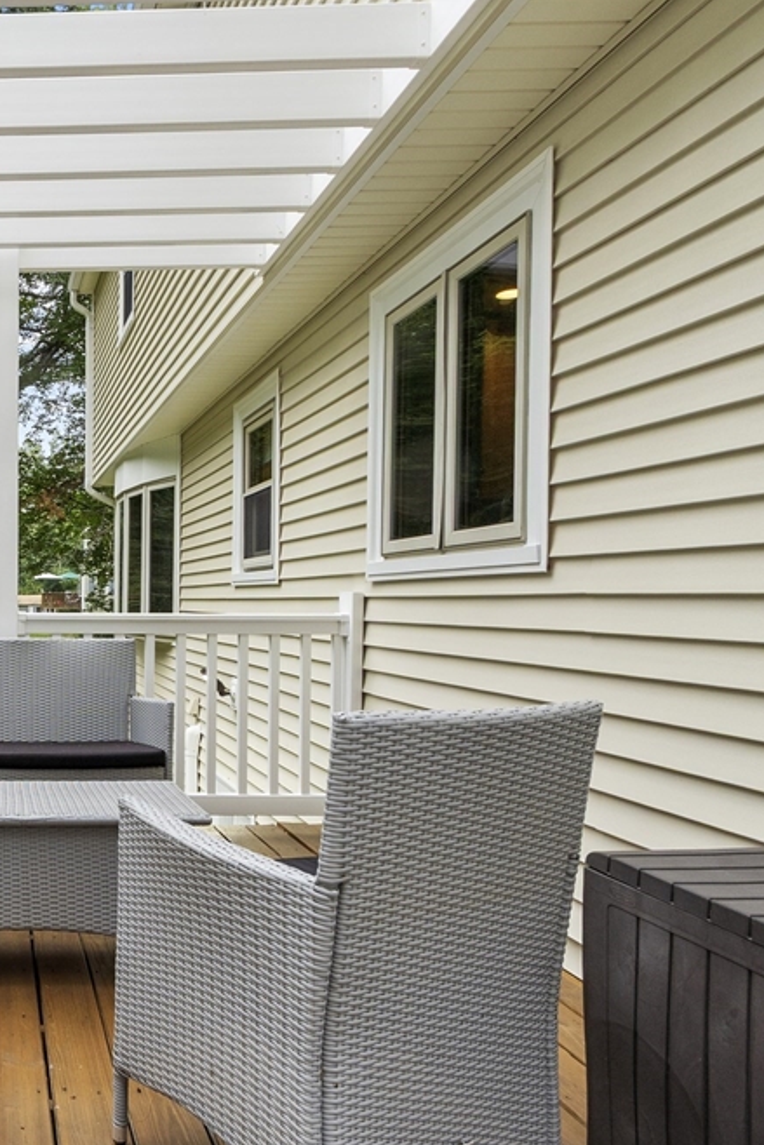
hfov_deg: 40.9
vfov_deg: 65.5
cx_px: 9
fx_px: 891
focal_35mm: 28
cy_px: 563
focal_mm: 12
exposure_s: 1/60
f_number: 8
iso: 320
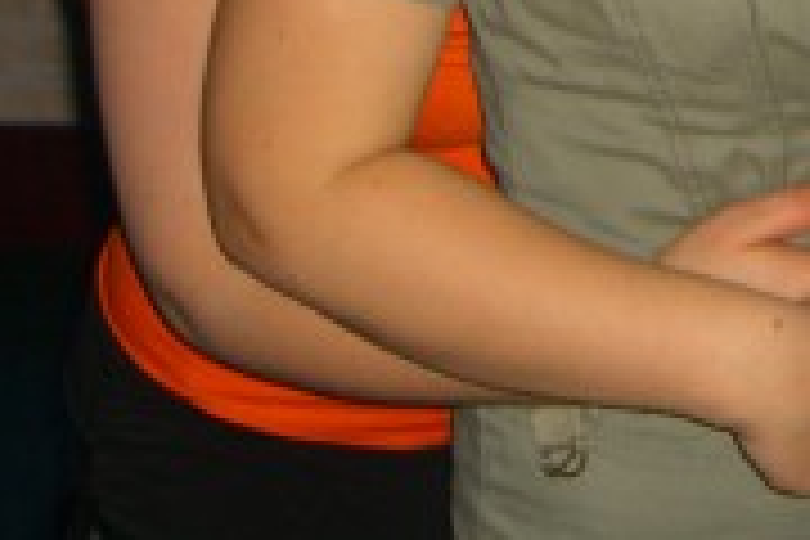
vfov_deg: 9.8
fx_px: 2970
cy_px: -441
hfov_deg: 15.2
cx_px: 873
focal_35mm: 132
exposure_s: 1/60
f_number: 2.8
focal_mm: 7.9
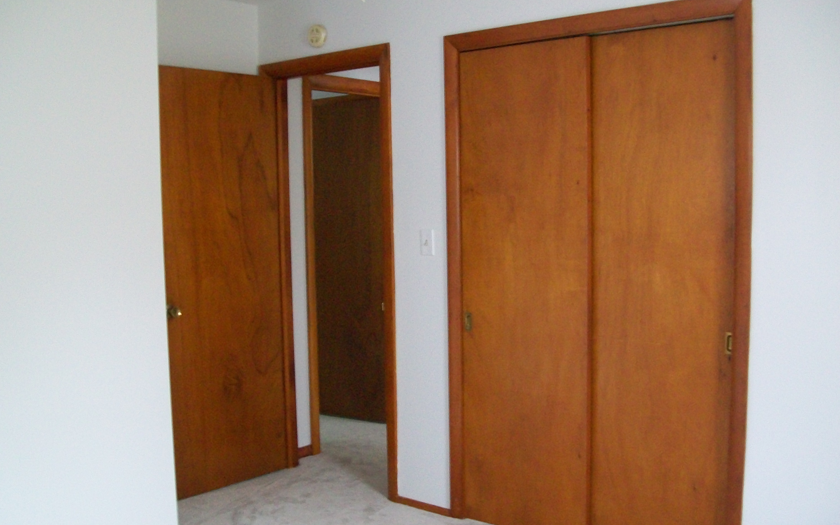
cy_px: 313
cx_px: 412
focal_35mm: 39
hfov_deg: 50.4
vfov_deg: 32.7
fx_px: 893
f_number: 2.7
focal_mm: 6
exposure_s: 1/8
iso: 194
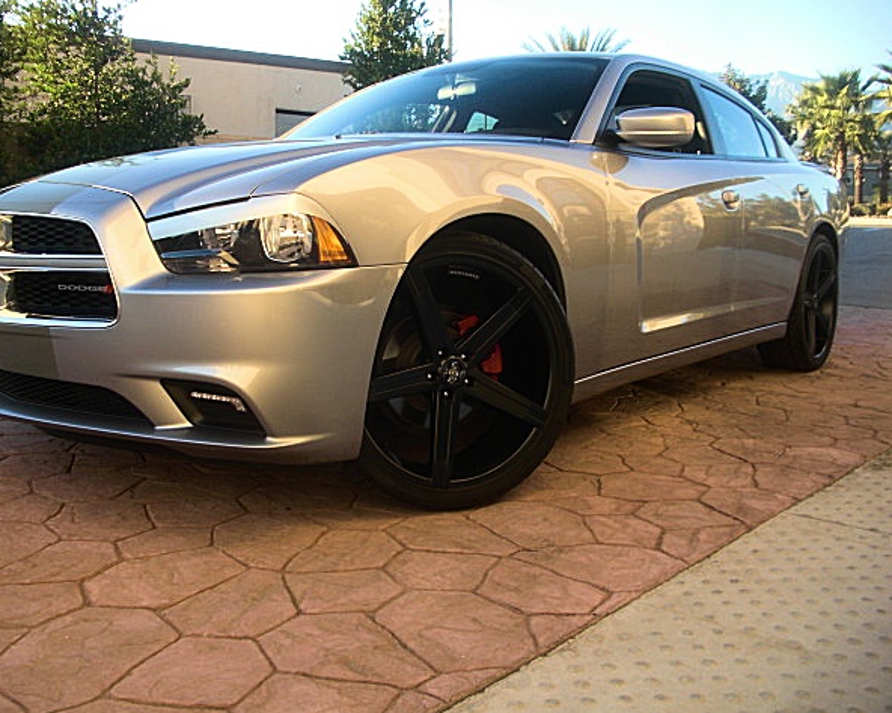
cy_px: 354
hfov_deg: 47.9
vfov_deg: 39.1
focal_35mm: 38
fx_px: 1003
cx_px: 411
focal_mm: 6.3
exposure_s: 1/100
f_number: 2.8
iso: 50
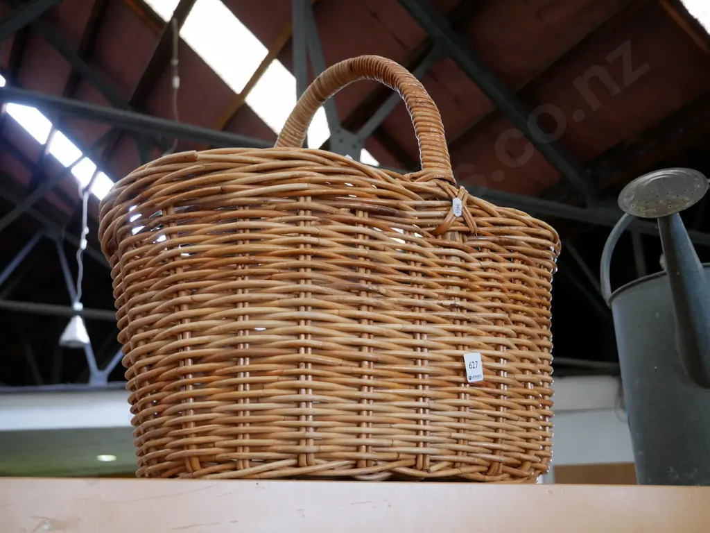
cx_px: 355
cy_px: 266
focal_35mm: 36
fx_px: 738
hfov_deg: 51.4
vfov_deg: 39.7
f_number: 3.9
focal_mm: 18
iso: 640
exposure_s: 1/60
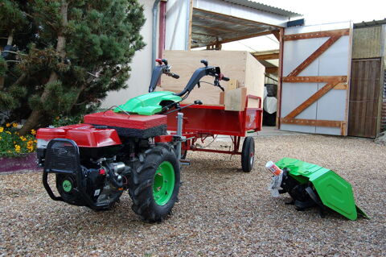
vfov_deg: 38.3
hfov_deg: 55.2
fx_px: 370
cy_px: 128
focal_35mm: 34
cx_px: 193
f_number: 5.6
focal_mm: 23
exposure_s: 1/125
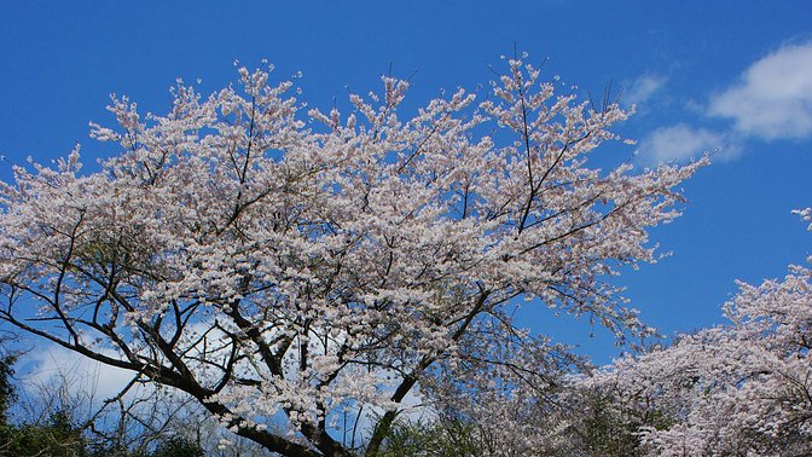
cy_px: 545
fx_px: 1443
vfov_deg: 17.2
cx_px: 410
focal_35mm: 67
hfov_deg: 31.4
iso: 200
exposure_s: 1/320
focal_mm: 28
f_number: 14
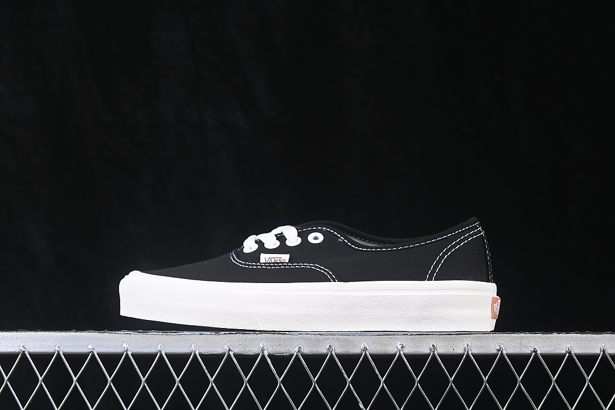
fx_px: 1281
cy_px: 205
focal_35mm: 75
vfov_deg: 18.2
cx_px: 308
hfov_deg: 27.0
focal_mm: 50
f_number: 6.3
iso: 160
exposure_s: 1/60
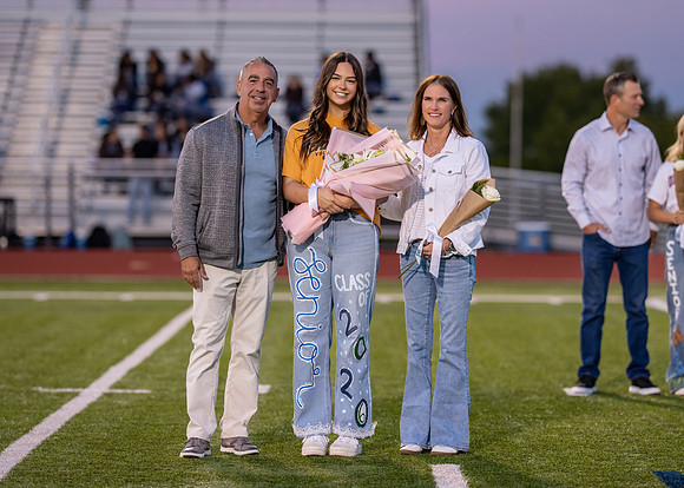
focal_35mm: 186
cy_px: 226
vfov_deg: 7.7
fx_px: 3608
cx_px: 375
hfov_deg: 10.8
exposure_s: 1/640
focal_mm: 135
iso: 500
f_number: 2.2
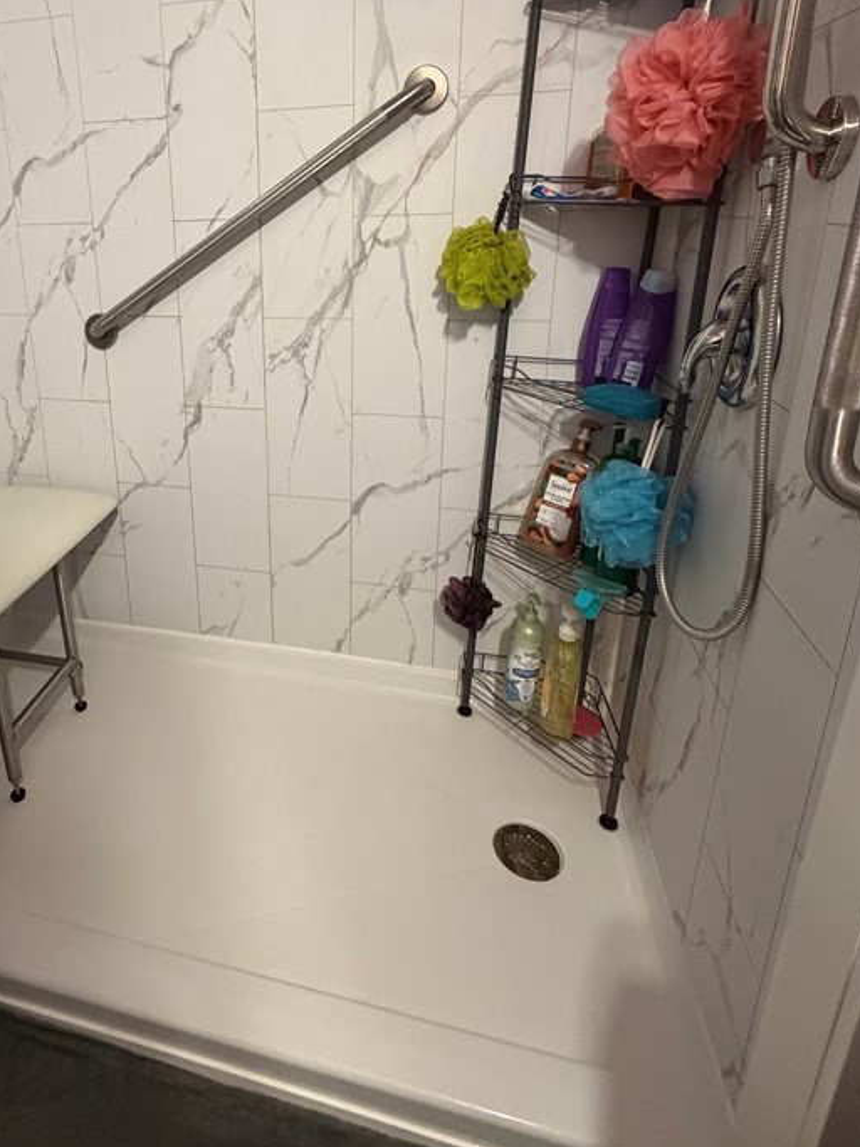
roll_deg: +2.7
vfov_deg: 77.2
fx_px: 696
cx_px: 264
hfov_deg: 61.3
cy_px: 413
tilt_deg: -17.1
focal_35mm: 21
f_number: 2.2
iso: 500
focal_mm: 2.22
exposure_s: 1/60
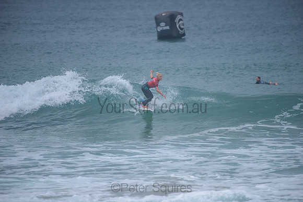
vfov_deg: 2.8
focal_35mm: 500
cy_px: 101
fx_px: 4209
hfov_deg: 4.1
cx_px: 152
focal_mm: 500
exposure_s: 1/2000
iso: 250
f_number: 5.6
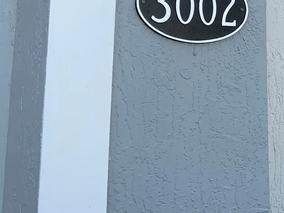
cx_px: 288
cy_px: -26
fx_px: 599
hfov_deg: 25.3
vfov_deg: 19.3
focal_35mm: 73
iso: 20
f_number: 1.8
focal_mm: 3
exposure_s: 1/606
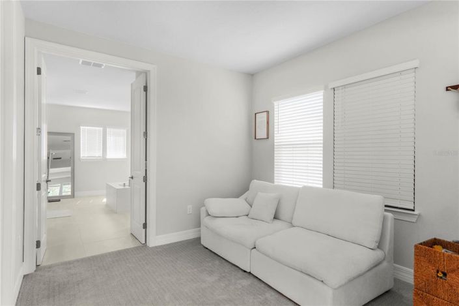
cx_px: 230
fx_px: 229
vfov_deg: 67.3
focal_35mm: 18
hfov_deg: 90.0
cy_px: 153
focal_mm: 12
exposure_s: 1/50
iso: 640
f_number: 2.5
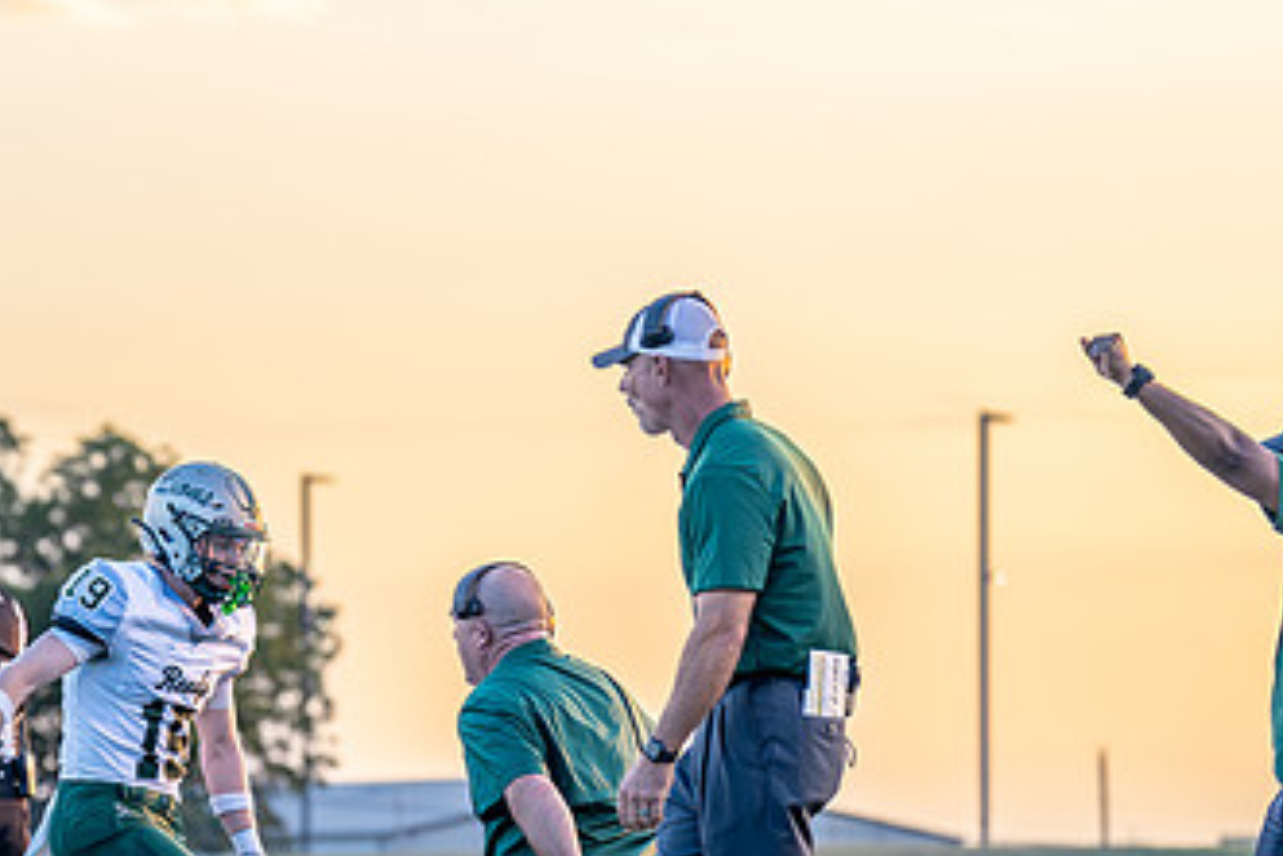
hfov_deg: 10.3
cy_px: 655
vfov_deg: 6.9
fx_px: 7095
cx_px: 224
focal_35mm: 199
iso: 1000
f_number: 2.8
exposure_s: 1/1600
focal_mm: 105
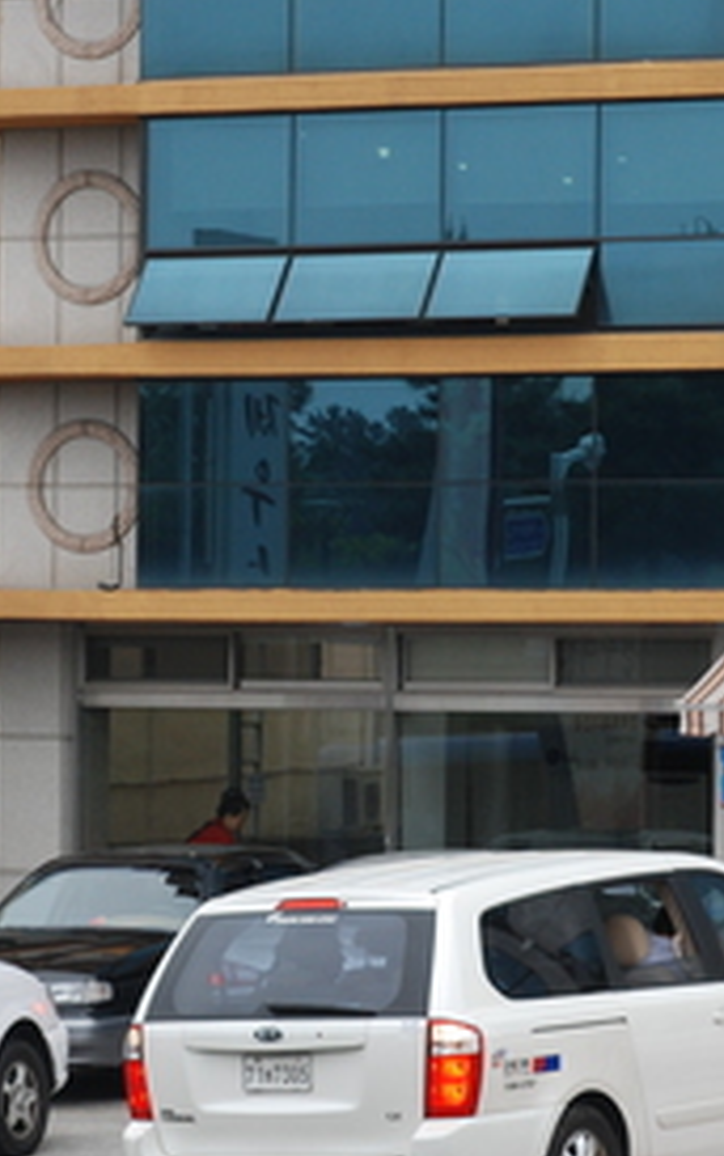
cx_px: 400
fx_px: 5926
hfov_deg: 7.0
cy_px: 462
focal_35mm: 188
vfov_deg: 11.1
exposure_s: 1/125
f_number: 5.6
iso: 180
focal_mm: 48
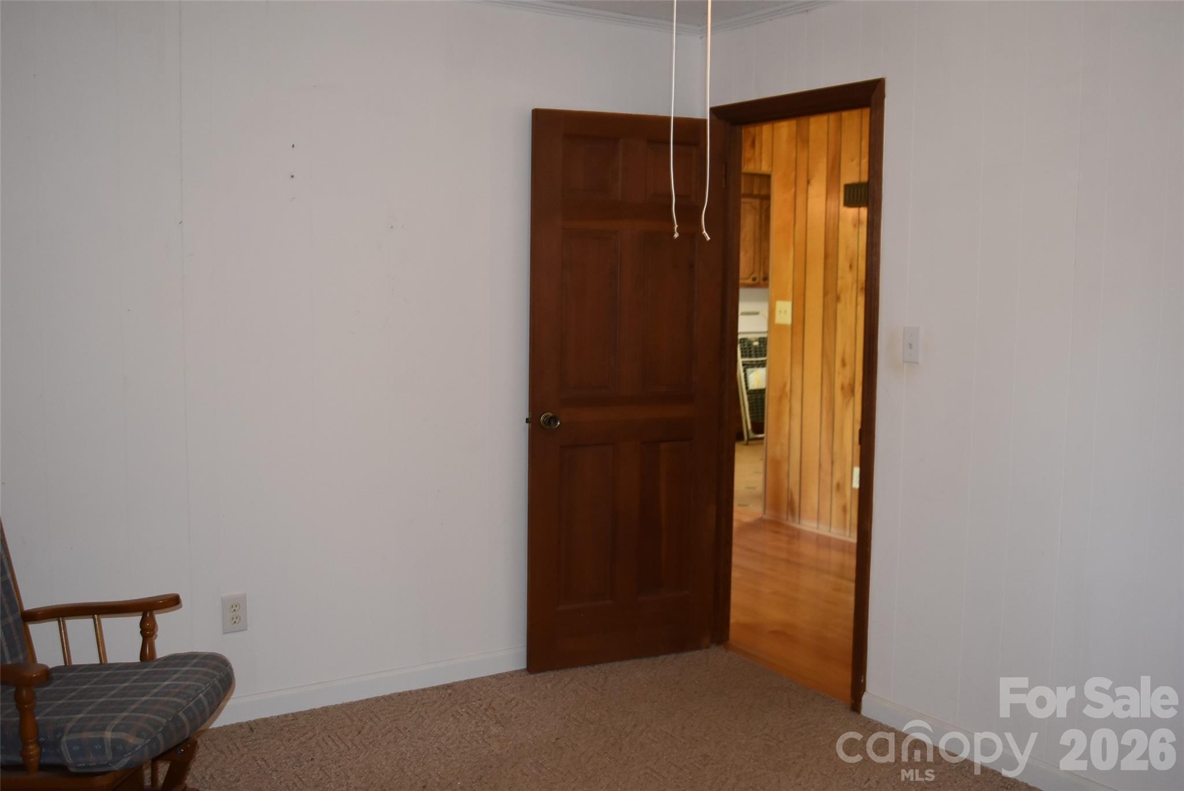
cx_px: 592
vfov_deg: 36.9
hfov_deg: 53.1
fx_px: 1185
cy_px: 396
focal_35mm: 36
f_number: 4
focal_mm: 24
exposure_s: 1/60
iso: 800
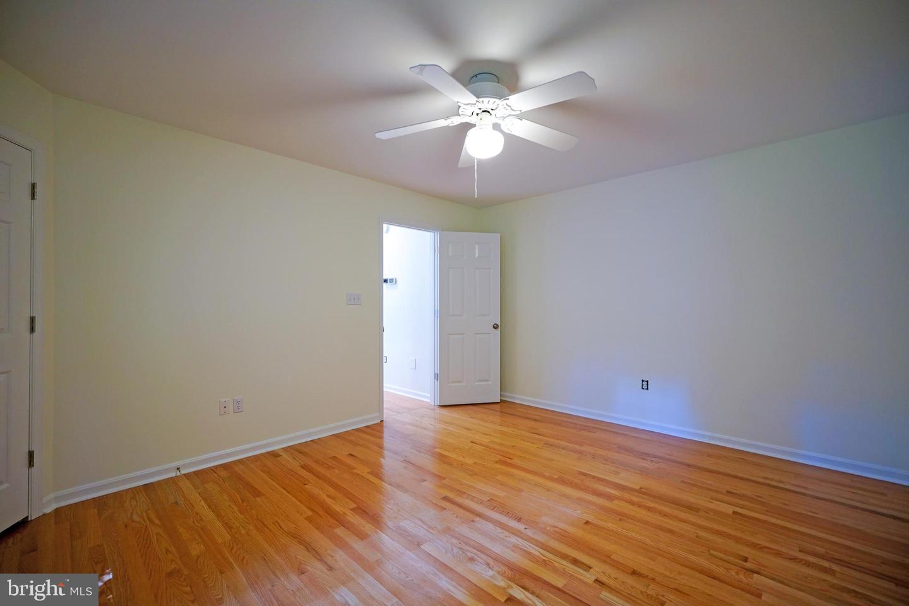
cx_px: 454
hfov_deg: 100.4
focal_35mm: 15
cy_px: 303
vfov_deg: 77.3
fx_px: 379
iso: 500
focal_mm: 10
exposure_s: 1/30
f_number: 2.8
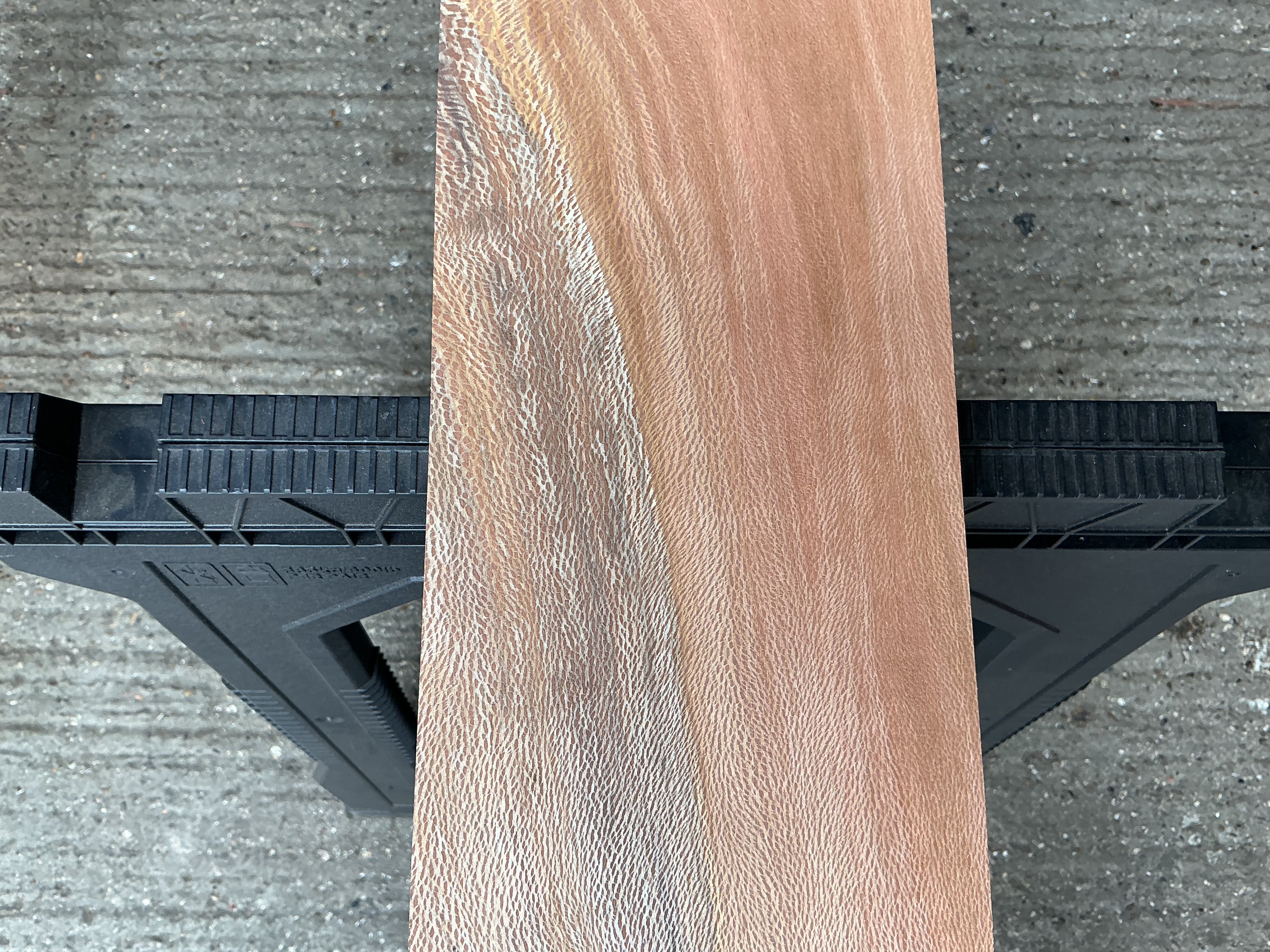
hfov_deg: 61.7
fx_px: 1064
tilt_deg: -78.2
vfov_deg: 48.2
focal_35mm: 29
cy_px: 476
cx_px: 635
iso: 32
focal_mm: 3
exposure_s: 1/100
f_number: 1.8
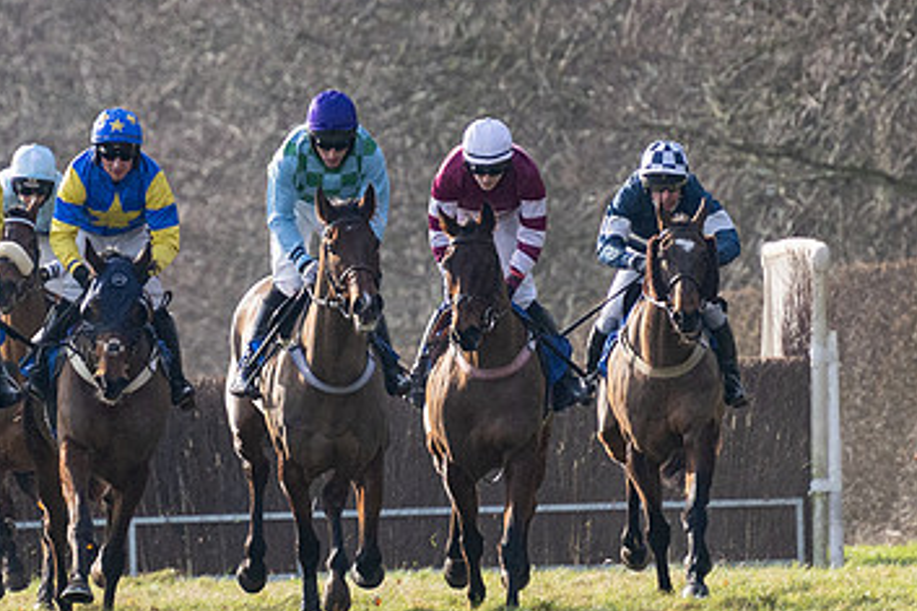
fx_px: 26147
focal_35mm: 1027
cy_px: 477
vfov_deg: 1.3
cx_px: 574
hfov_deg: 2.0
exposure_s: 1/2500
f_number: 4
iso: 400
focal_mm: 240
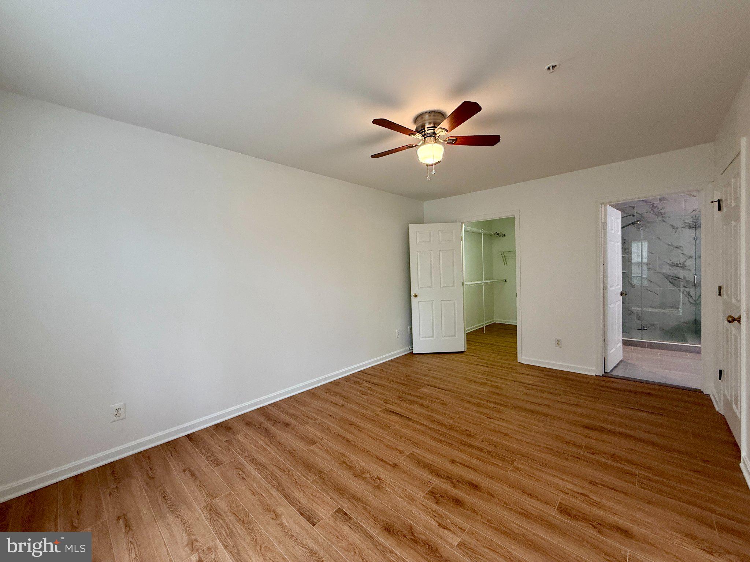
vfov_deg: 85.7
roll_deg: +2.1
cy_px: 281
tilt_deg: -2.3
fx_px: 303
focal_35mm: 14
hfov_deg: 102.1
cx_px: 375
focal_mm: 2.22
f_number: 2.2
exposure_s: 1/120
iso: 320
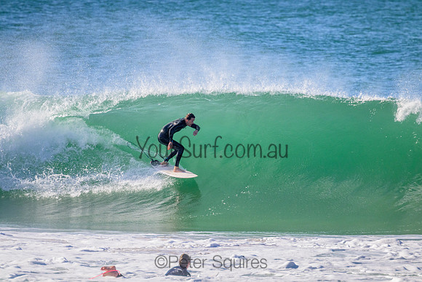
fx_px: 9380
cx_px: 211
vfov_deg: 1.7
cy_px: 141
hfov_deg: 2.6
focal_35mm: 800
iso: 1600
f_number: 11
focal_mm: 800
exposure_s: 1/2000
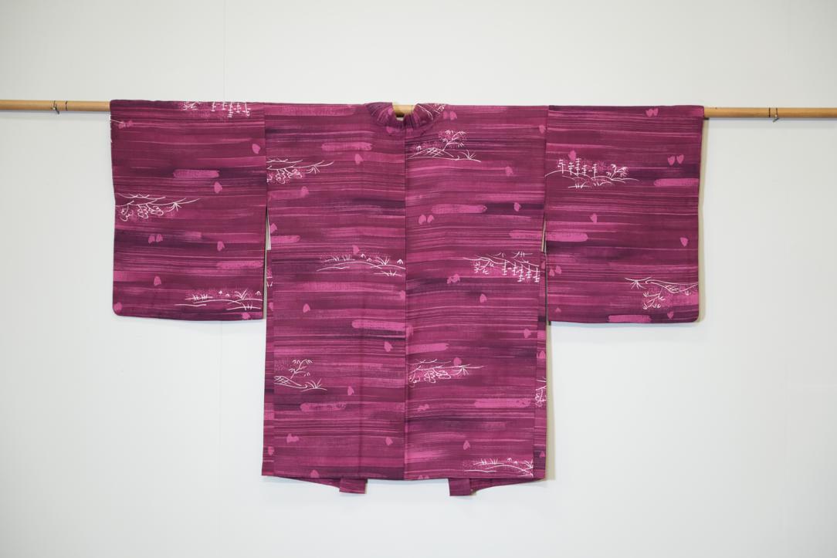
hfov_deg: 27.3
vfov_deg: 18.4
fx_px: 1721
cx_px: 418
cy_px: 279
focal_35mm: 74
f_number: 4.5
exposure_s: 1/160
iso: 2000
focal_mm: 74
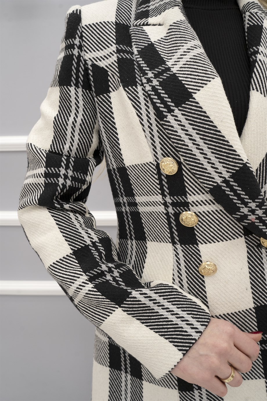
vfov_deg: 63.7
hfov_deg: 45.0
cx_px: 134
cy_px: 200
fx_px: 323
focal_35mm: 29
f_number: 7.1
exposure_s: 1/40
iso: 500
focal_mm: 29
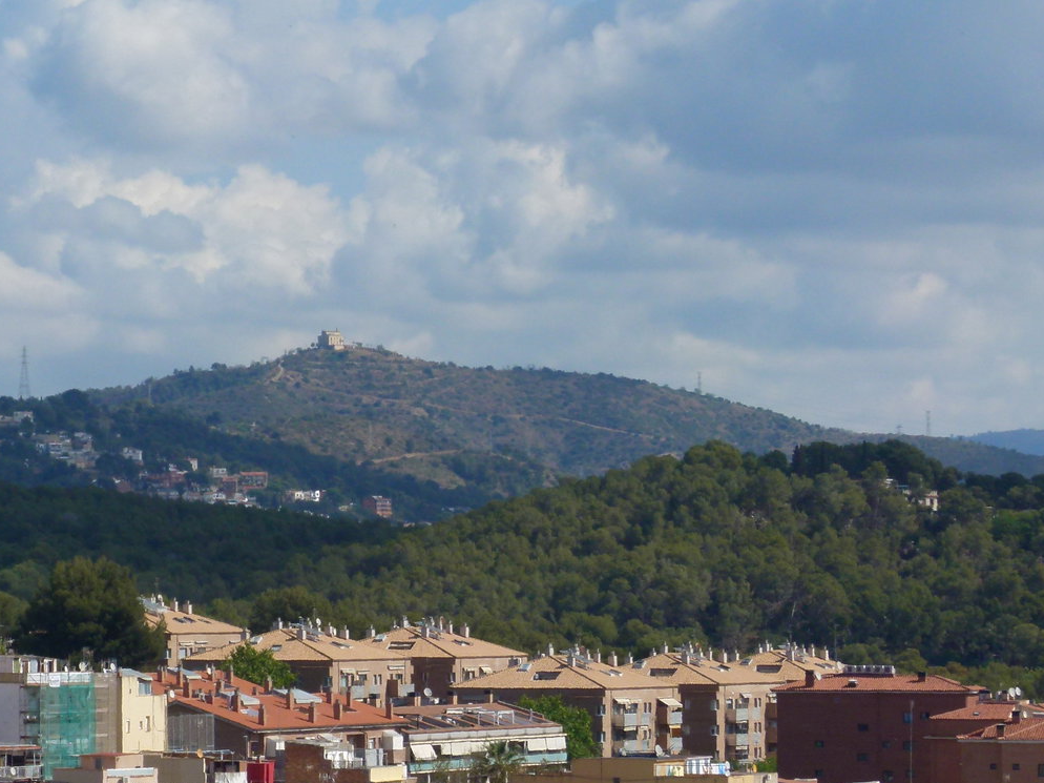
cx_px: 340
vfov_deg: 6.8
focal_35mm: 219
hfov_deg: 9.0
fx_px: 6603
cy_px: 504
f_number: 4
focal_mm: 24.5
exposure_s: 1/1000
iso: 100
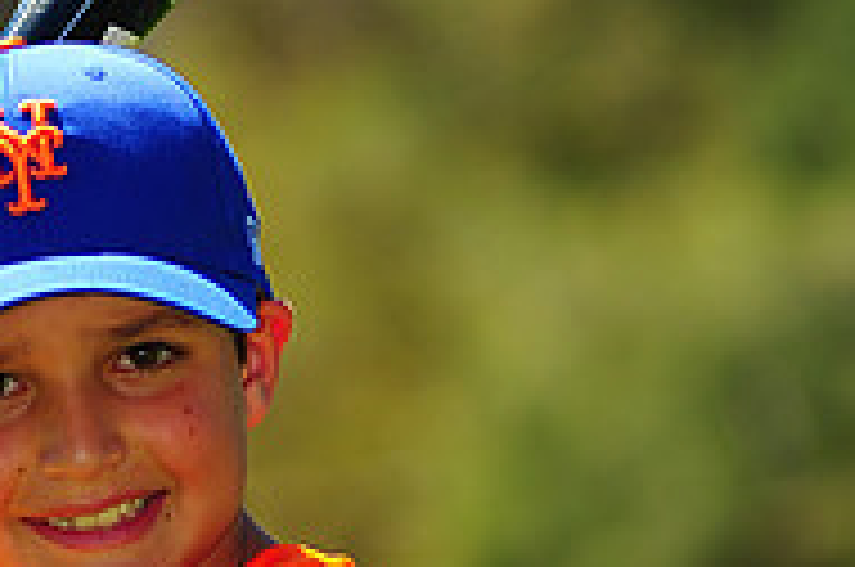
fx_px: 13040
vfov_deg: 2.5
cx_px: 108
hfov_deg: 3.8
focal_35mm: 550
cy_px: 675
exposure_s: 1/1000
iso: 200
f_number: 4.5
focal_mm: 180
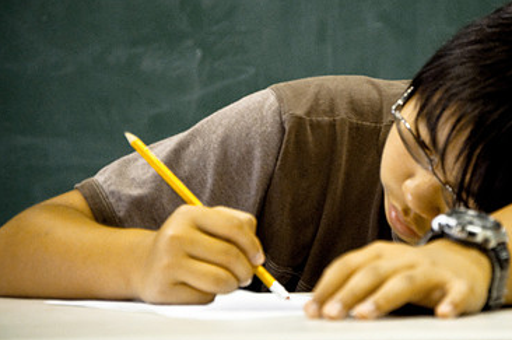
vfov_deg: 6.4
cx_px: 360
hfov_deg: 9.6
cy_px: 145
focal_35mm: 214
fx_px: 3039
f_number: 5.6
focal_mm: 90
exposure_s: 1/60
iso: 1600
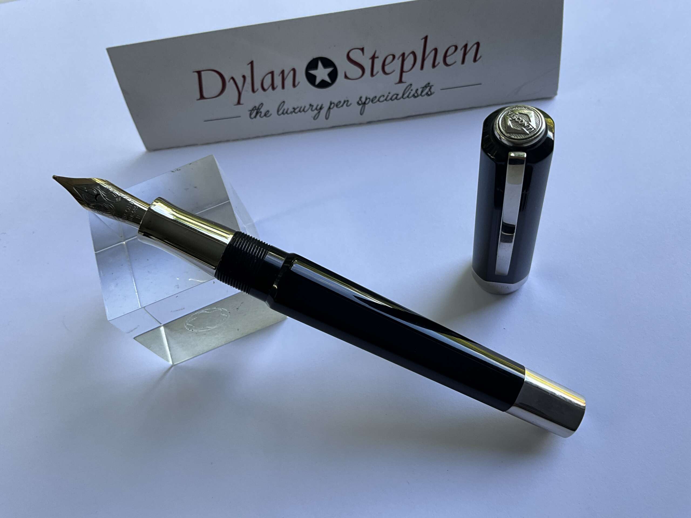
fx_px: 579
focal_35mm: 29
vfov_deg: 48.2
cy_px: 259
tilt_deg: -62.8
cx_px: 346
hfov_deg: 61.7
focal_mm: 3
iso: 32
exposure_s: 1/122
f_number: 1.8
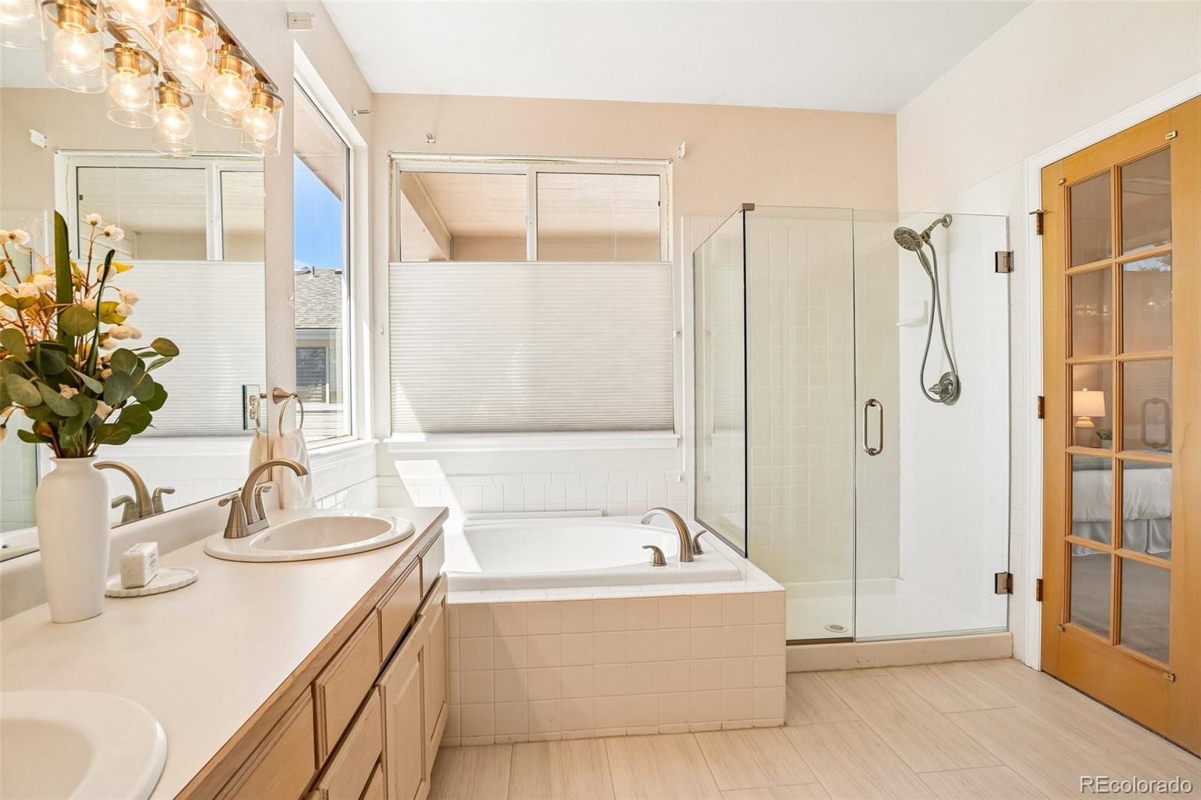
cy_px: 400
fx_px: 550
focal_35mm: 16
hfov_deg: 95.0
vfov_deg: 72.0
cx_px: 600
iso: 100
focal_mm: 11
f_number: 8
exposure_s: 1/60
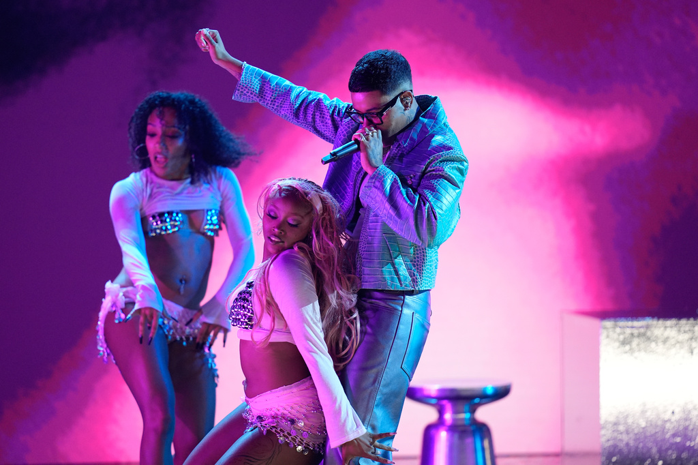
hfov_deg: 5.2
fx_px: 7753
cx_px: 349
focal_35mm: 400
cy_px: 232
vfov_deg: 3.4
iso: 3200
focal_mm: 400
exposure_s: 1/640
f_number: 2.8
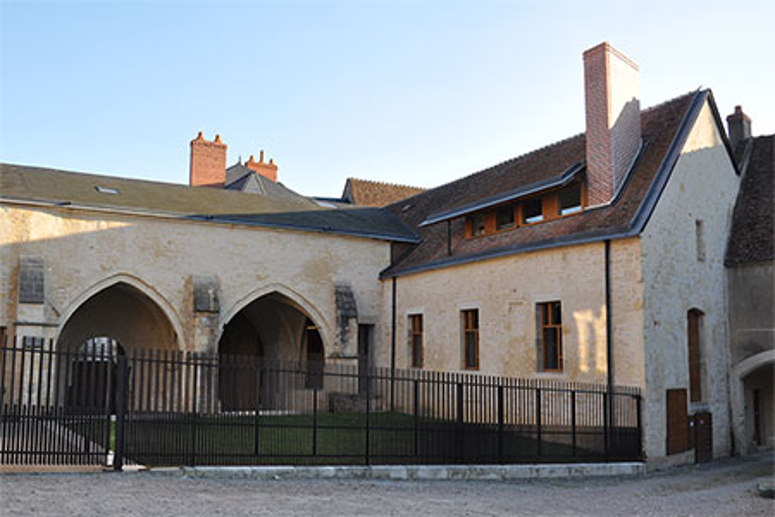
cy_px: 258
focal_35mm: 33
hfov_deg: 57.2
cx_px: 388
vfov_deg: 40.0
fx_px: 710
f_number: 9
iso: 200
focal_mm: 22
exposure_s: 1/80
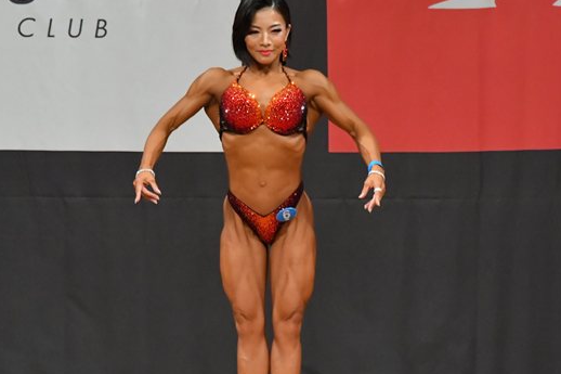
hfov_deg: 4.4
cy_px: 242
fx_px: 7337
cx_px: 258
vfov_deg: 2.9
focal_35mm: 471
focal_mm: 210
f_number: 5.6
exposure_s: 1/400
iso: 7200
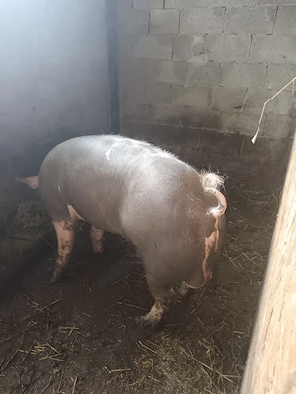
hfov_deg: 51.4
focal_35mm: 27
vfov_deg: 65.3
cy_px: 197
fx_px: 308
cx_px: 148
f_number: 1.9
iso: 4475
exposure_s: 1/100
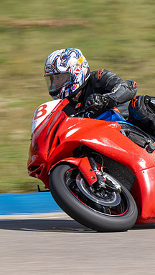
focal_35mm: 790
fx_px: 5784
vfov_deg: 2.7
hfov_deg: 1.5
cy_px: 138
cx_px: 125
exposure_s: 1/160
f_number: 16
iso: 160
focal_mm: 500
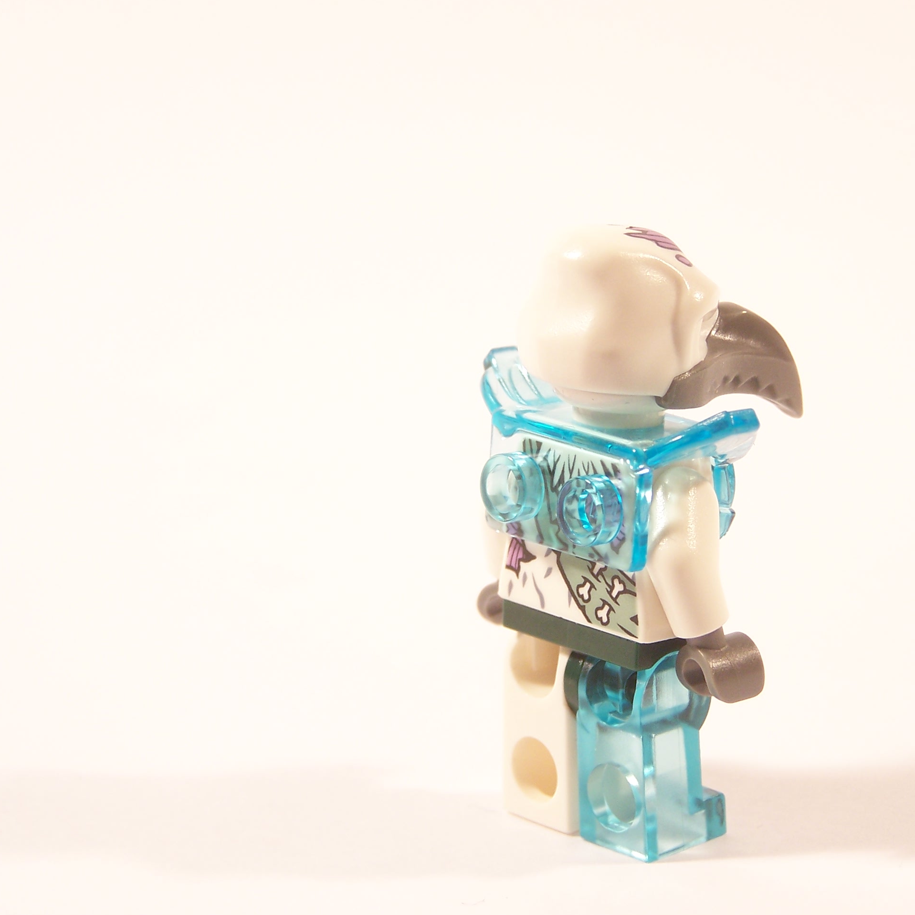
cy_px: 459
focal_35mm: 139
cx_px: 586
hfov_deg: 12.5
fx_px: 4157
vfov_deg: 12.6
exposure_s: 1/15
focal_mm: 19.4
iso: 100
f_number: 3.2
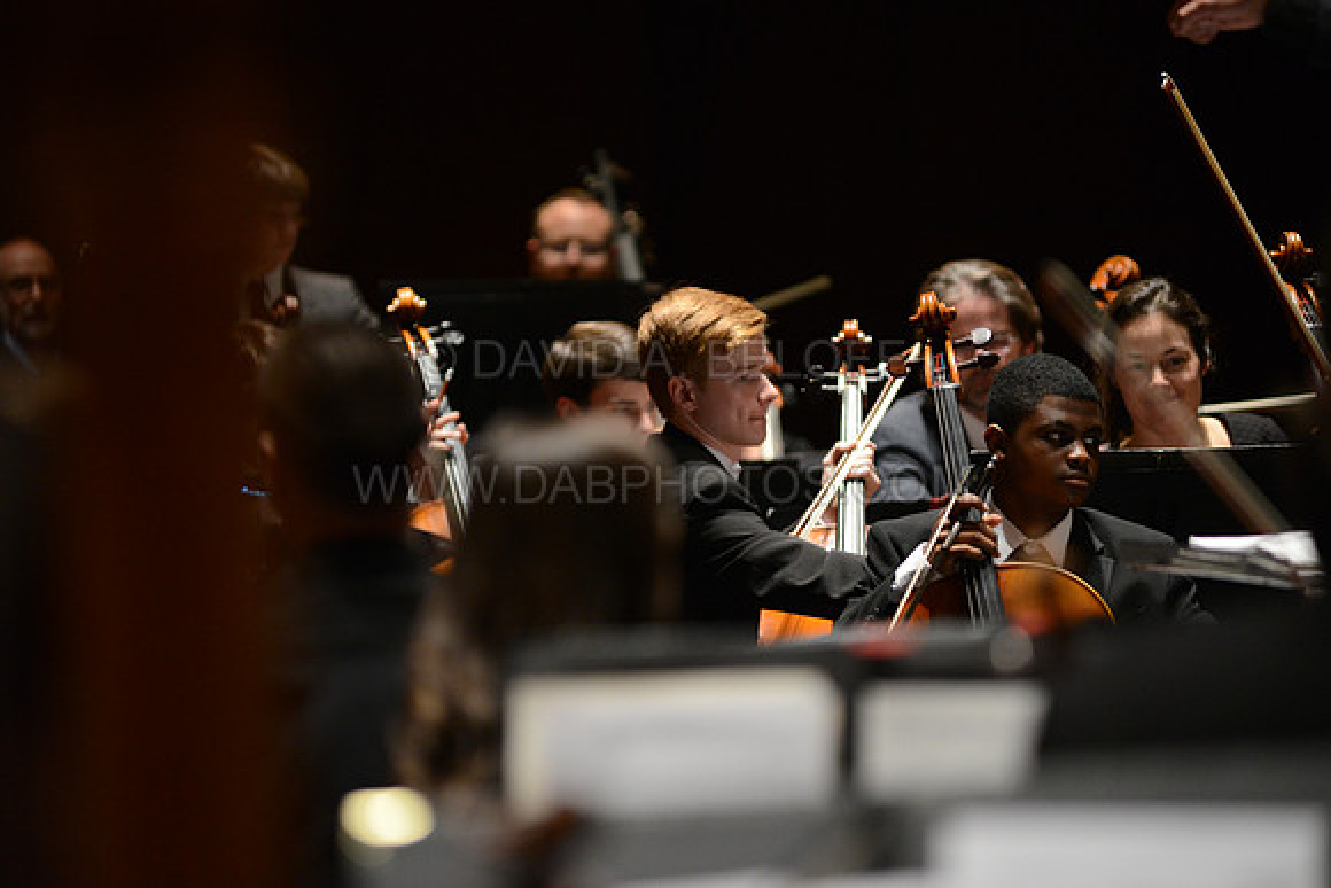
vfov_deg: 6.9
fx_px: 7396
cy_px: 444
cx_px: 666
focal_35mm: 200
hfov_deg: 10.3
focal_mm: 200
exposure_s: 1/250
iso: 3200
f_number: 2.8
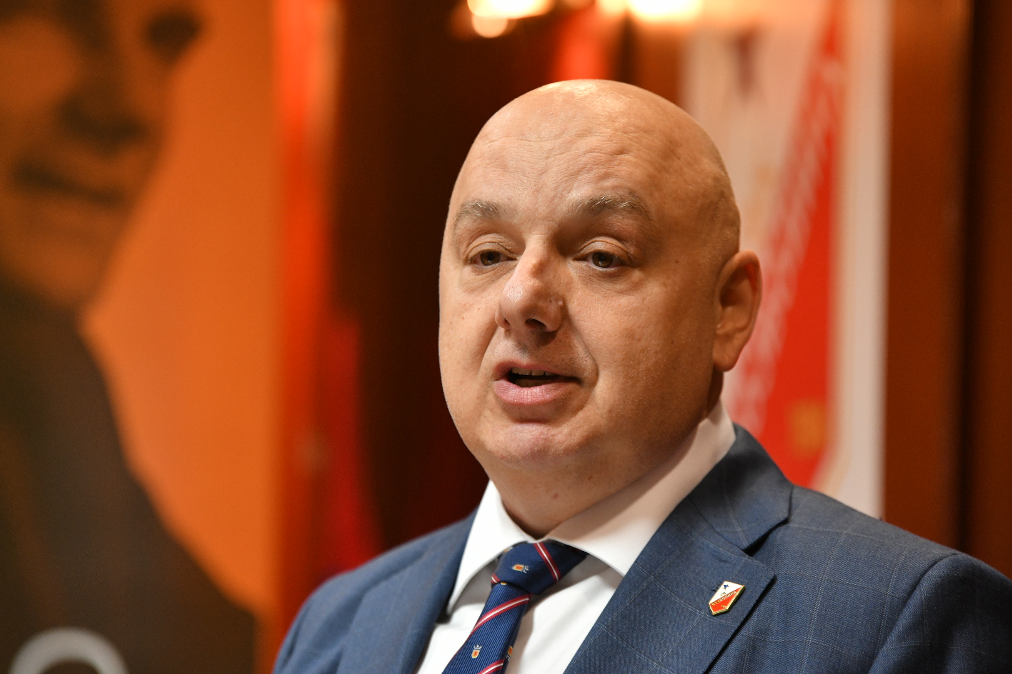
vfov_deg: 6.9
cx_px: 506
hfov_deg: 10.3
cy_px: 337
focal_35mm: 200
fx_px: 5622
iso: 2000
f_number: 4
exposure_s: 1/160
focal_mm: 200
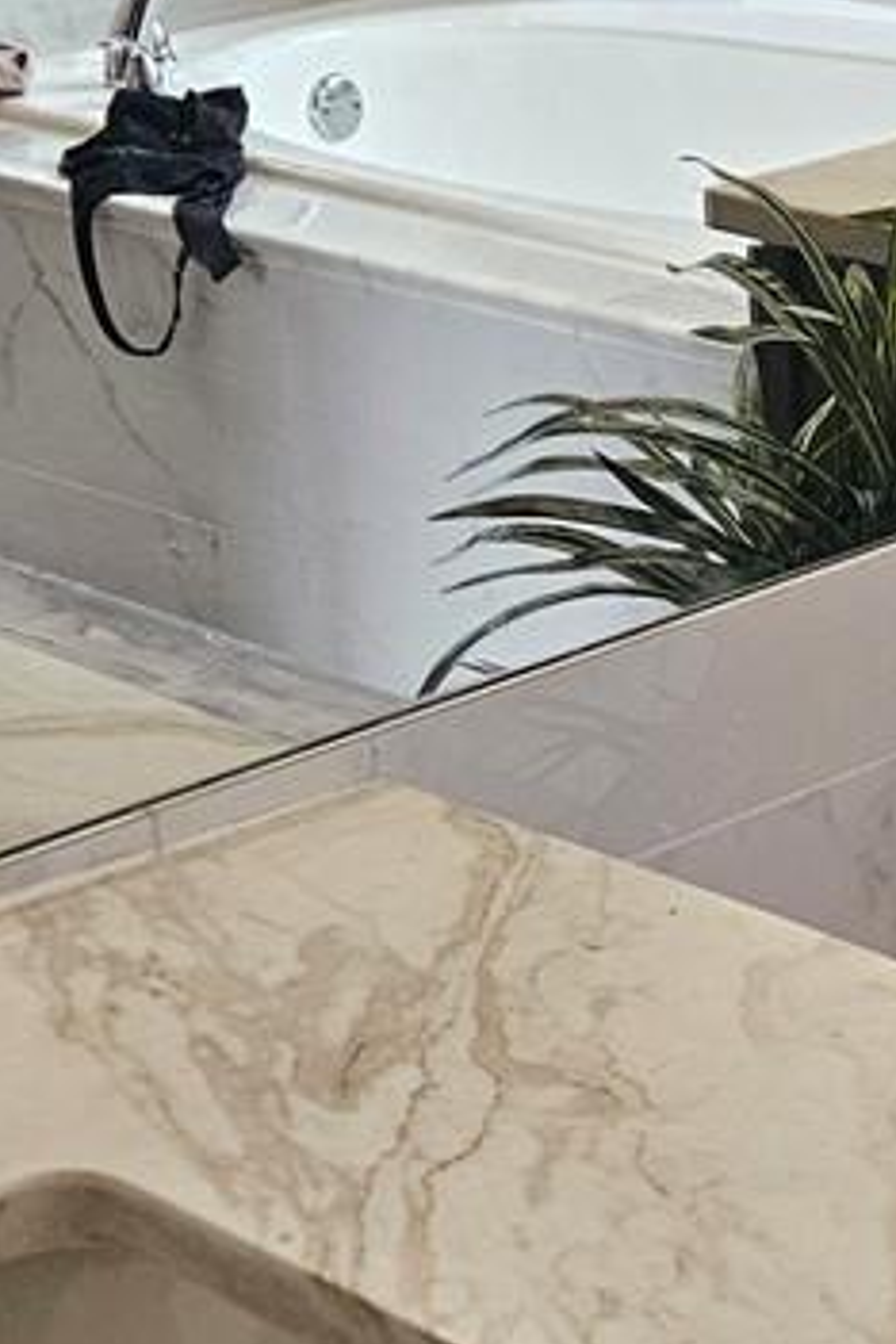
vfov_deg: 18.8
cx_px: 973
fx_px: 4069
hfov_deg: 12.4
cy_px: 609
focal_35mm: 109
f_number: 1.8
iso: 320
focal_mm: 5.4
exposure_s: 1/120
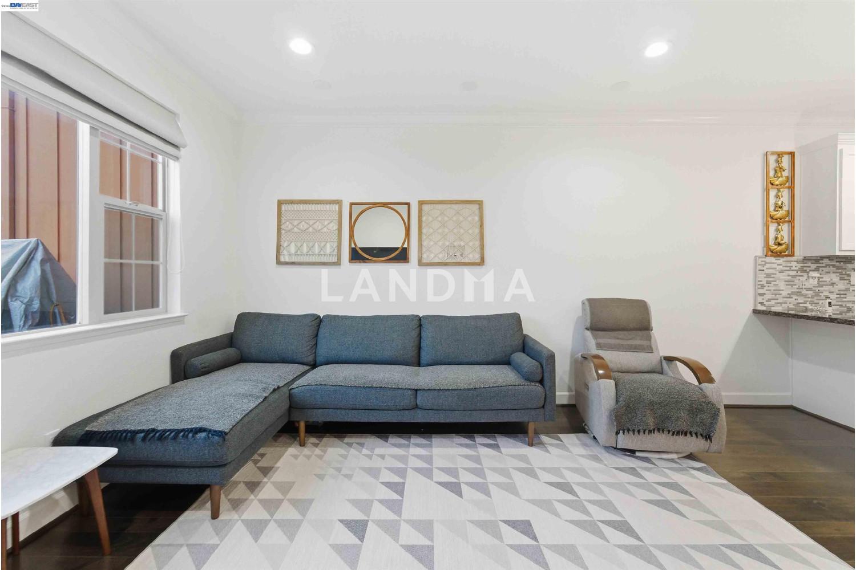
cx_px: 428
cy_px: 285
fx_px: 333
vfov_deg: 81.2
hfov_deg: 104.3
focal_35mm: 14
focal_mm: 14
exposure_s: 1/250
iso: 2000
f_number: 8
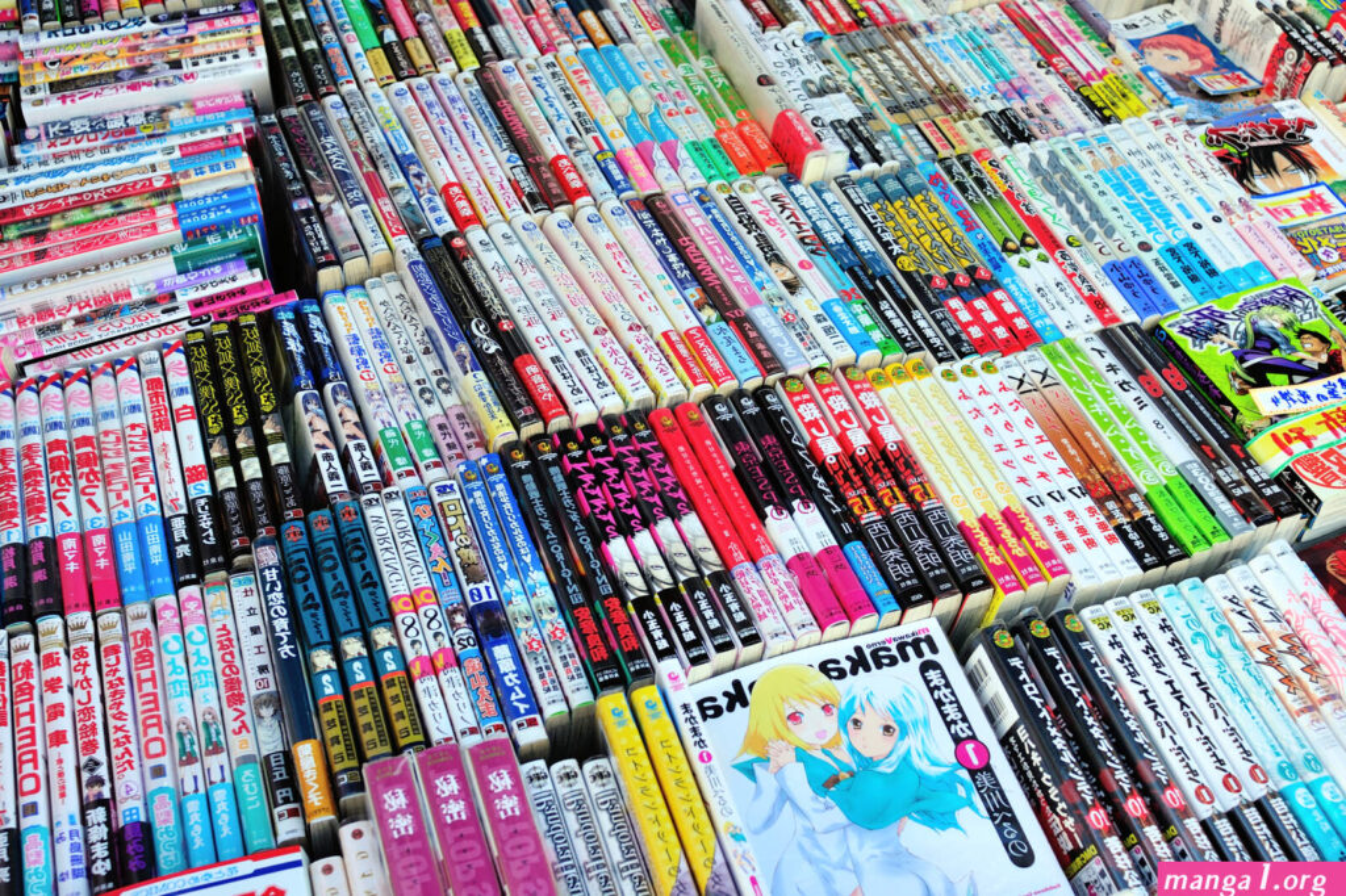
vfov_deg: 46.4
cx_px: 673
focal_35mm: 28
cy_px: 448
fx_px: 1046
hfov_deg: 65.5
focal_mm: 28
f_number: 5.6
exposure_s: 1/125
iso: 200
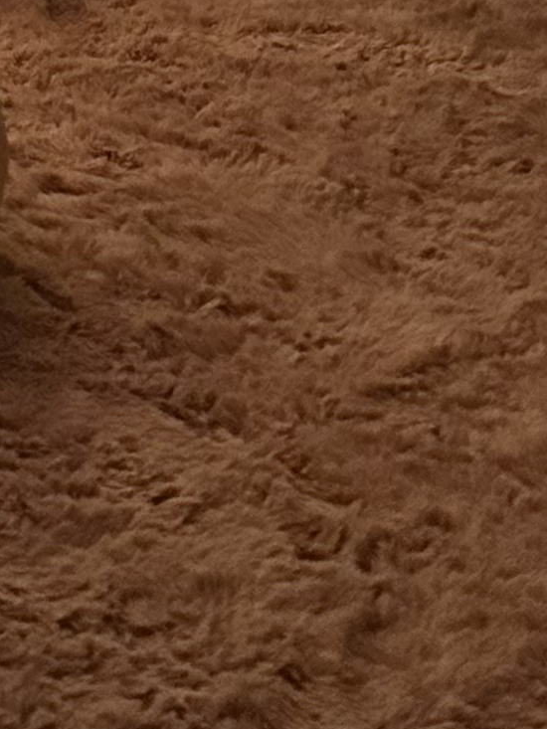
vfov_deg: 12.8
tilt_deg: -4.1
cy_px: -800
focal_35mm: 132
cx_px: -344
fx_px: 2780
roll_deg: -1.9
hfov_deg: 10.7
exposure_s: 1/30
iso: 800
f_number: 1.78
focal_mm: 6.86
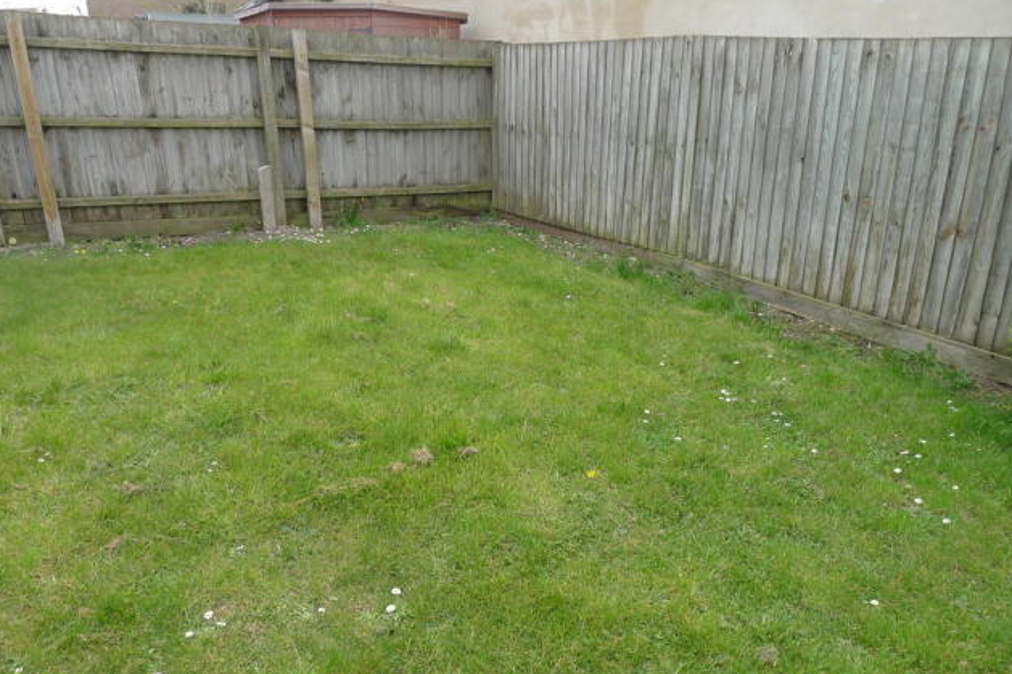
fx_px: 703
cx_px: 492
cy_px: 328
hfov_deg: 71.5
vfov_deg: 51.3
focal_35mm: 25
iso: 80
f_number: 2.8
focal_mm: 5.1
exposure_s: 1/160
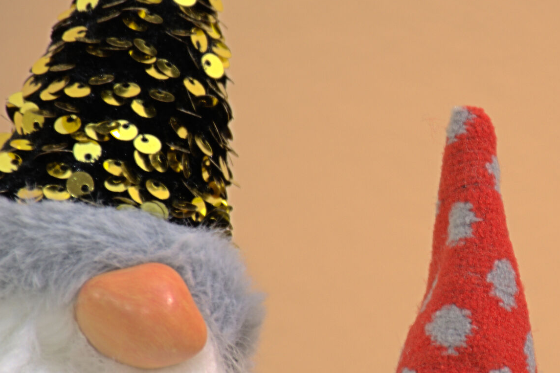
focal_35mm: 440
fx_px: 6843
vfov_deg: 3.1
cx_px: 522
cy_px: 286
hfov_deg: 4.7
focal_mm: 140
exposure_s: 3
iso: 100
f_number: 5.6
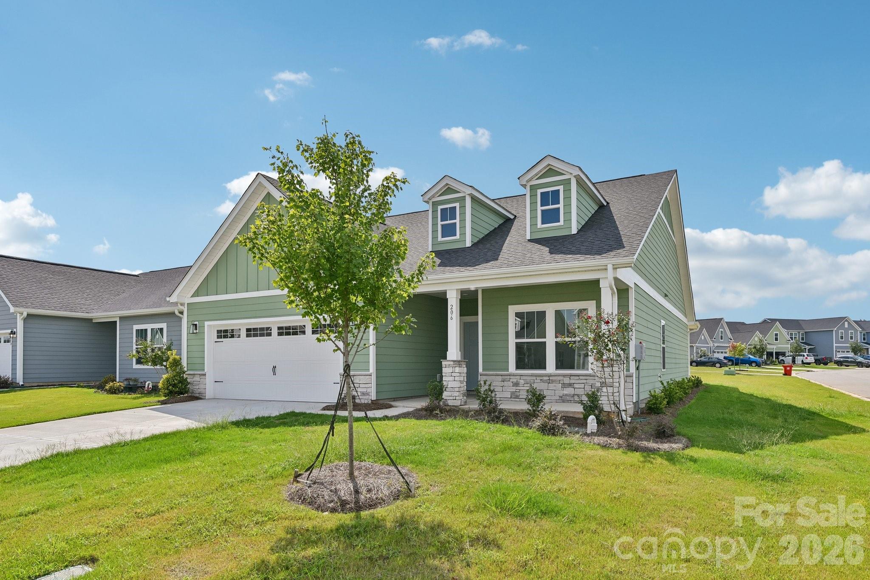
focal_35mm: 21
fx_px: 507
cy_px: 290
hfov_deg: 81.2
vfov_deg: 59.5
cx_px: 435
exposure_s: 1/400
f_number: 8
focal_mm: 21
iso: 100
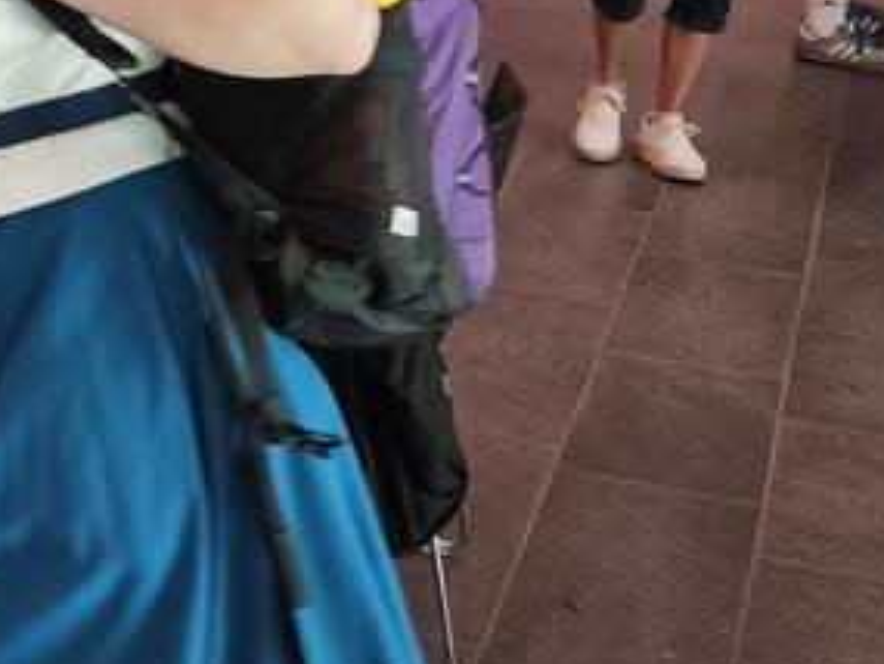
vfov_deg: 15.6
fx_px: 2376
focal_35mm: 93
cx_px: -366
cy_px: -12
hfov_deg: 19.0
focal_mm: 5.4
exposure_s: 1/100
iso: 200
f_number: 1.8
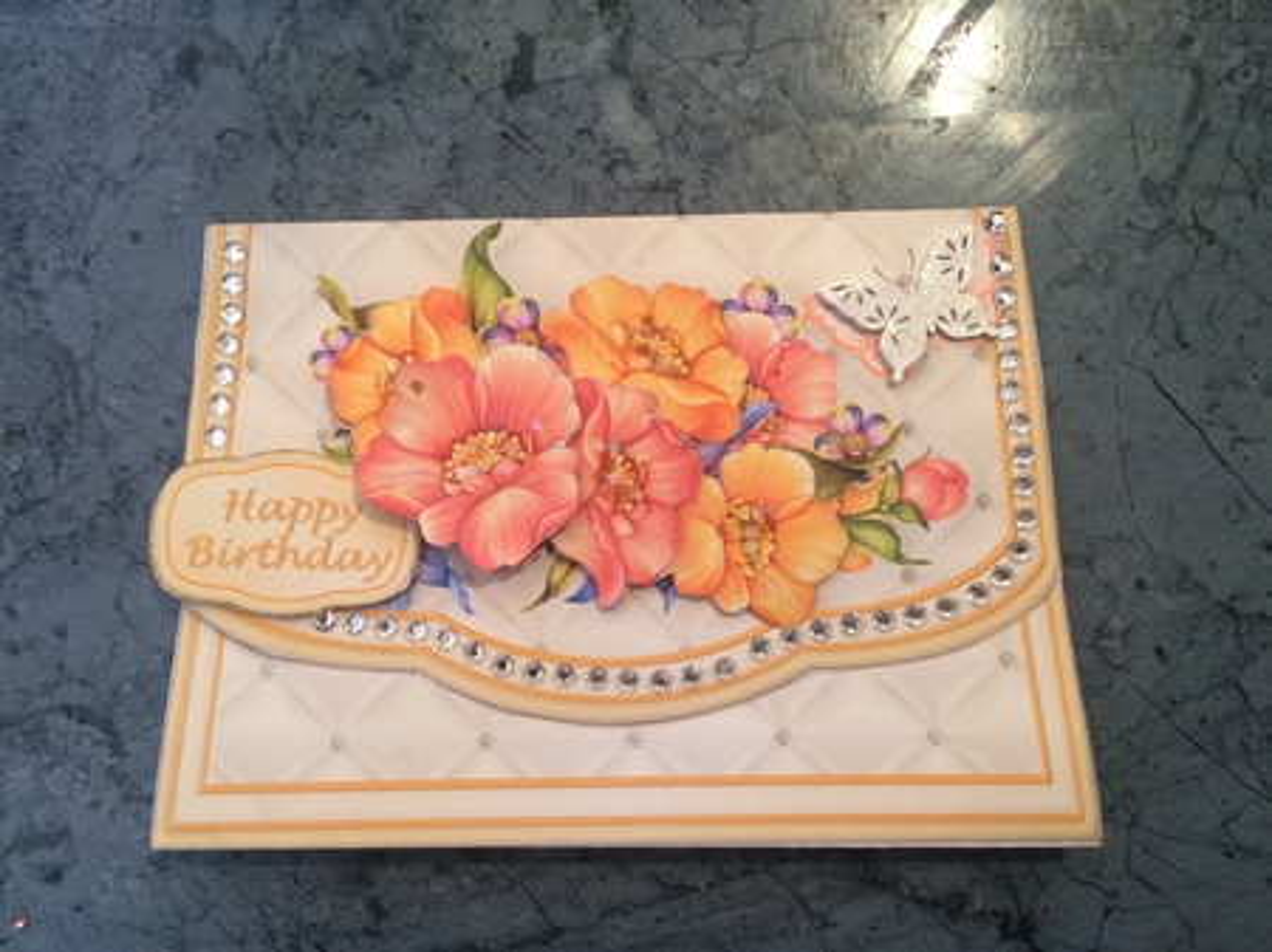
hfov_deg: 61.7
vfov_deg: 48.2
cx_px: 636
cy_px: 476
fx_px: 1065
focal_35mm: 29
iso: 125
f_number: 2.2
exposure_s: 1/33
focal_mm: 4.15
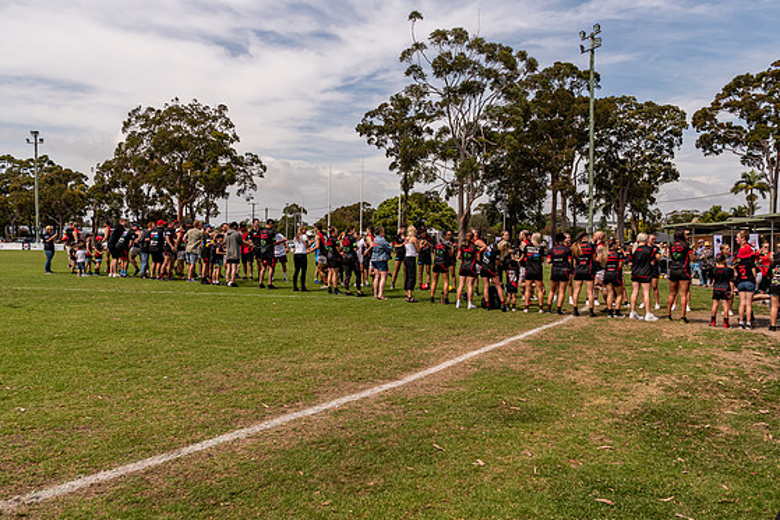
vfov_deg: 46.4
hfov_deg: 65.5
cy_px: 252
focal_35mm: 28
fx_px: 607
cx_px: 392
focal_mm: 18
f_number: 6.3
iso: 400
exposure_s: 1/2500
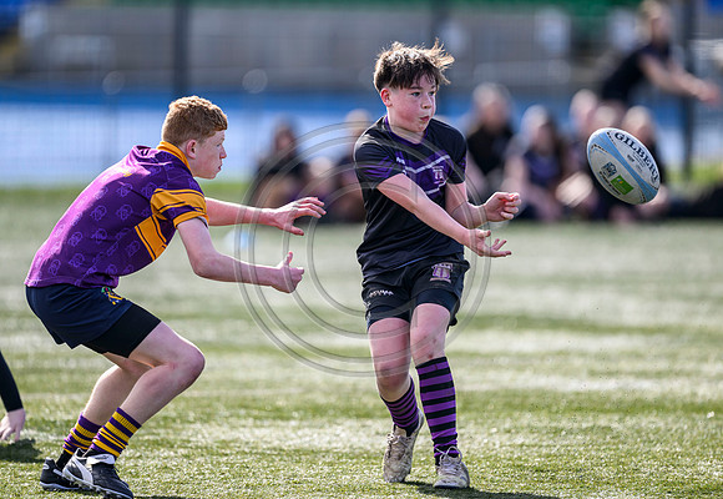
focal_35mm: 436
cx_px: 325
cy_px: 233
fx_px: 8850
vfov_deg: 3.2
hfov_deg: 4.7
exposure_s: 1/1250
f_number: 3.2
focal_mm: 400
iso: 200
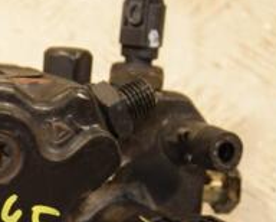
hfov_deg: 7.5
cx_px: -9
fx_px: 2085
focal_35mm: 255
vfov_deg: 6.1
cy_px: 234
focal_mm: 58
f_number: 5.6
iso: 800
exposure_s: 1/200
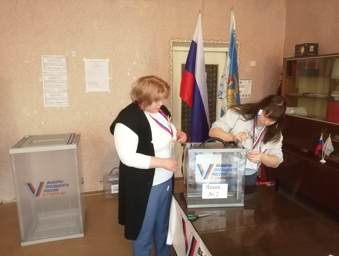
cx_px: 170
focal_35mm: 26
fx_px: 255
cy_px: 128
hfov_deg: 67.2
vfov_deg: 53.3
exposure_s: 1/20
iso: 500
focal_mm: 3.62
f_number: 1.8
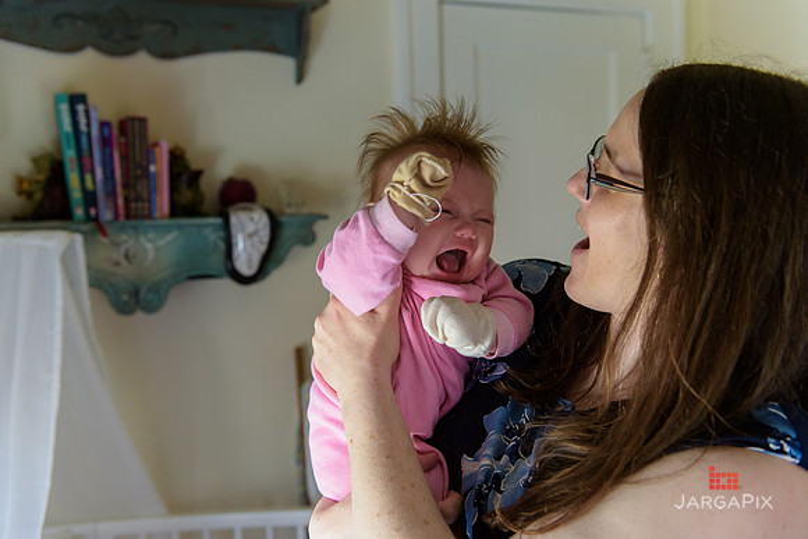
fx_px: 853
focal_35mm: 38
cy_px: 270
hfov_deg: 50.7
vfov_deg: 35.1
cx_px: 404
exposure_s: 1/250
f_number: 3.2
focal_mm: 38
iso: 1600
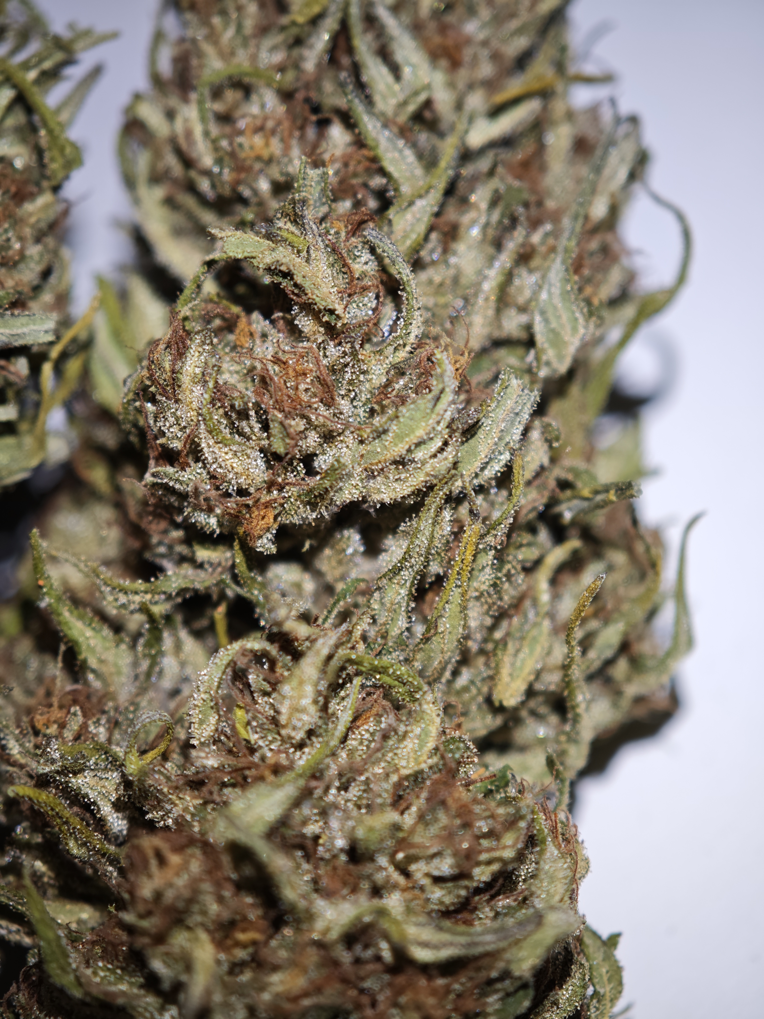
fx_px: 2060
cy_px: 510
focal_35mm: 70
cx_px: 382
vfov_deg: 27.8
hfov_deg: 21.0
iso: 50
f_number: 1.8
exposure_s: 1/100
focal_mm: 11.5
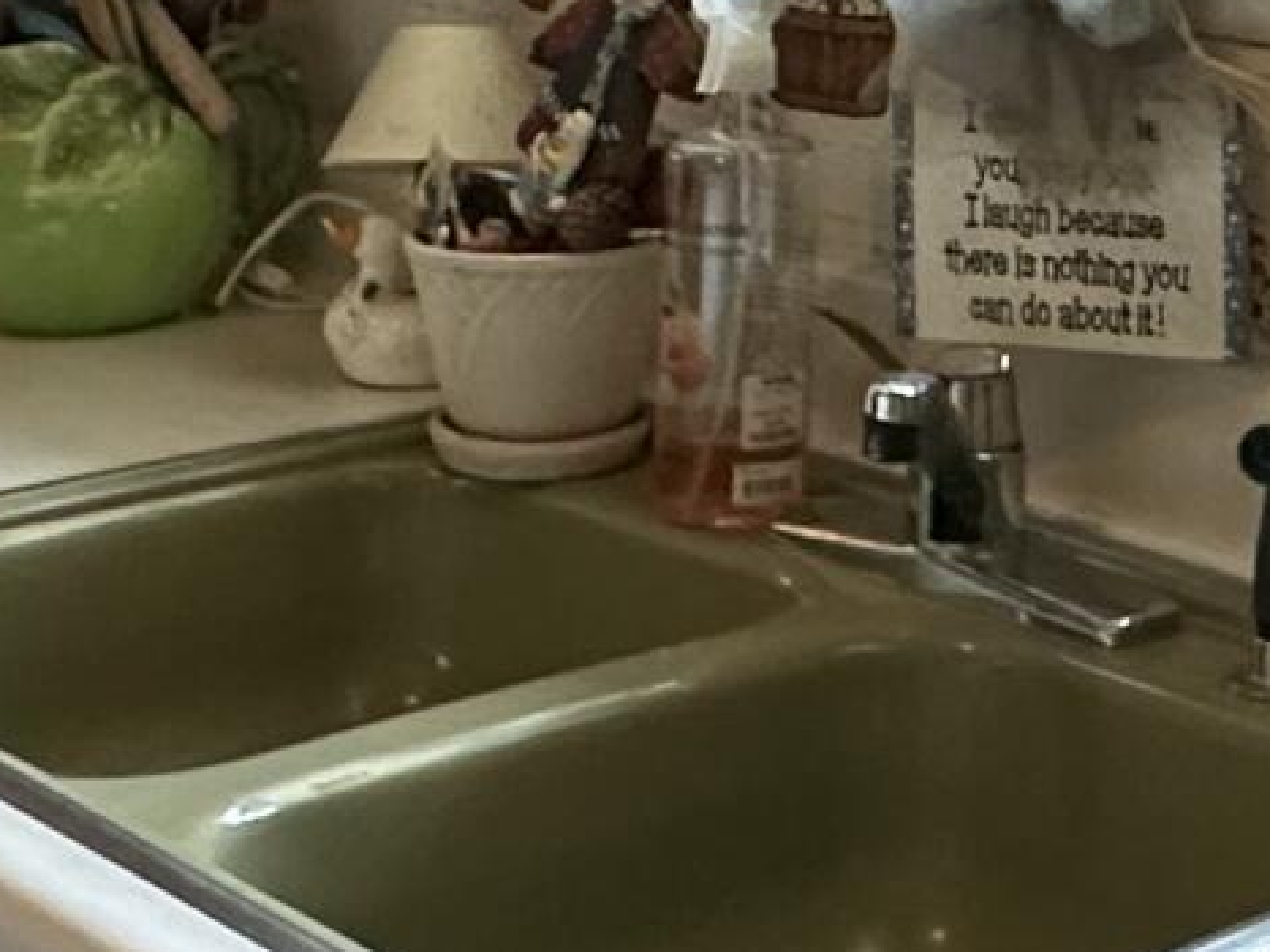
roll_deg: -1.9
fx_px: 3301
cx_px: 1270
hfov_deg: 21.0
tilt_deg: -1.9
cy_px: -237
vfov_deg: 15.7
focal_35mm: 90
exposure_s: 1/60
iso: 320
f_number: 2.2
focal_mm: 2.22
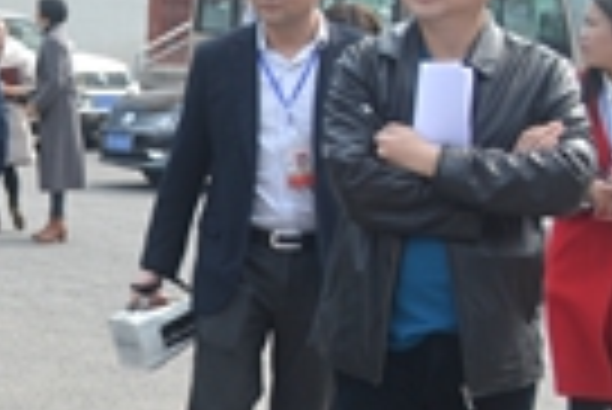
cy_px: 88
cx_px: -464
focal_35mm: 121
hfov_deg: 14.9
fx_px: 2059
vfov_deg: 11.3
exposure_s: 1/200
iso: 200
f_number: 7.1
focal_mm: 22
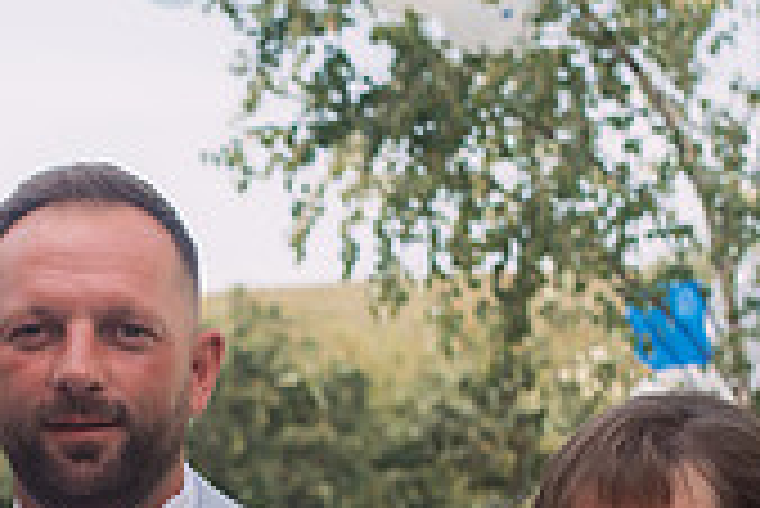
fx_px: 3000
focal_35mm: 142
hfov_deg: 14.3
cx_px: 113
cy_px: 700
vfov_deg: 9.5
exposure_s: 1/500
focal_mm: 35
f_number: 3.5
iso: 100
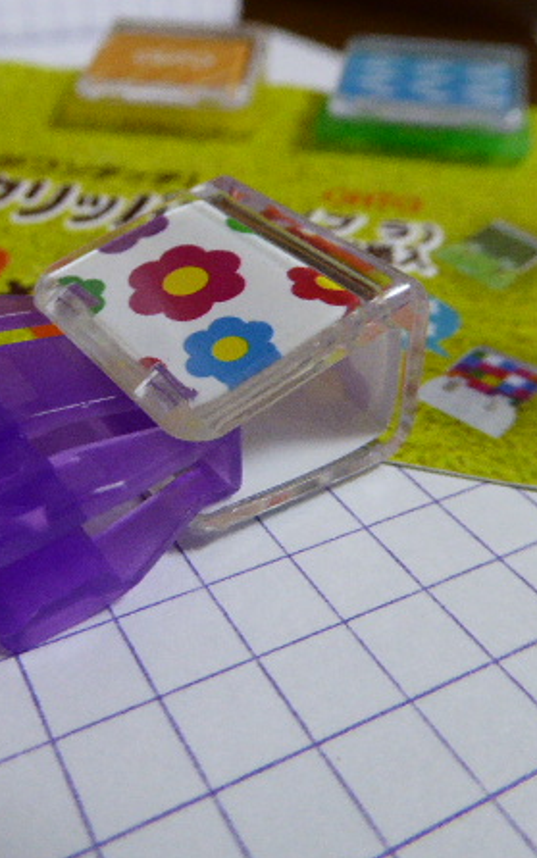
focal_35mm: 38
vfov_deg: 51.5
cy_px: 402
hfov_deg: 33.2
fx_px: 889
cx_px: 160
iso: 400
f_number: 3.3
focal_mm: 4.3
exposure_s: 1/30
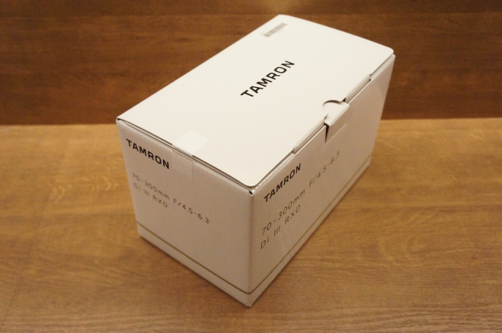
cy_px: 166
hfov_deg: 55.2
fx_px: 480
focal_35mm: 34
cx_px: 251
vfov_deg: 38.3
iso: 6400
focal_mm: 23
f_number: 5
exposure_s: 1/2000
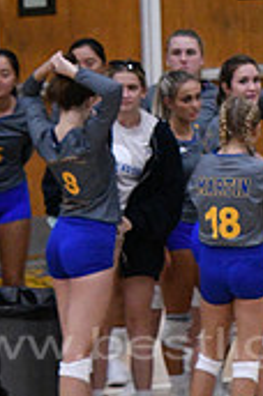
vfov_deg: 3.3
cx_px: 315
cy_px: 603
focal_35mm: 619
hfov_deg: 2.2
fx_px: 6810
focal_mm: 122
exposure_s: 1/1250
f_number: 3.2
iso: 6400
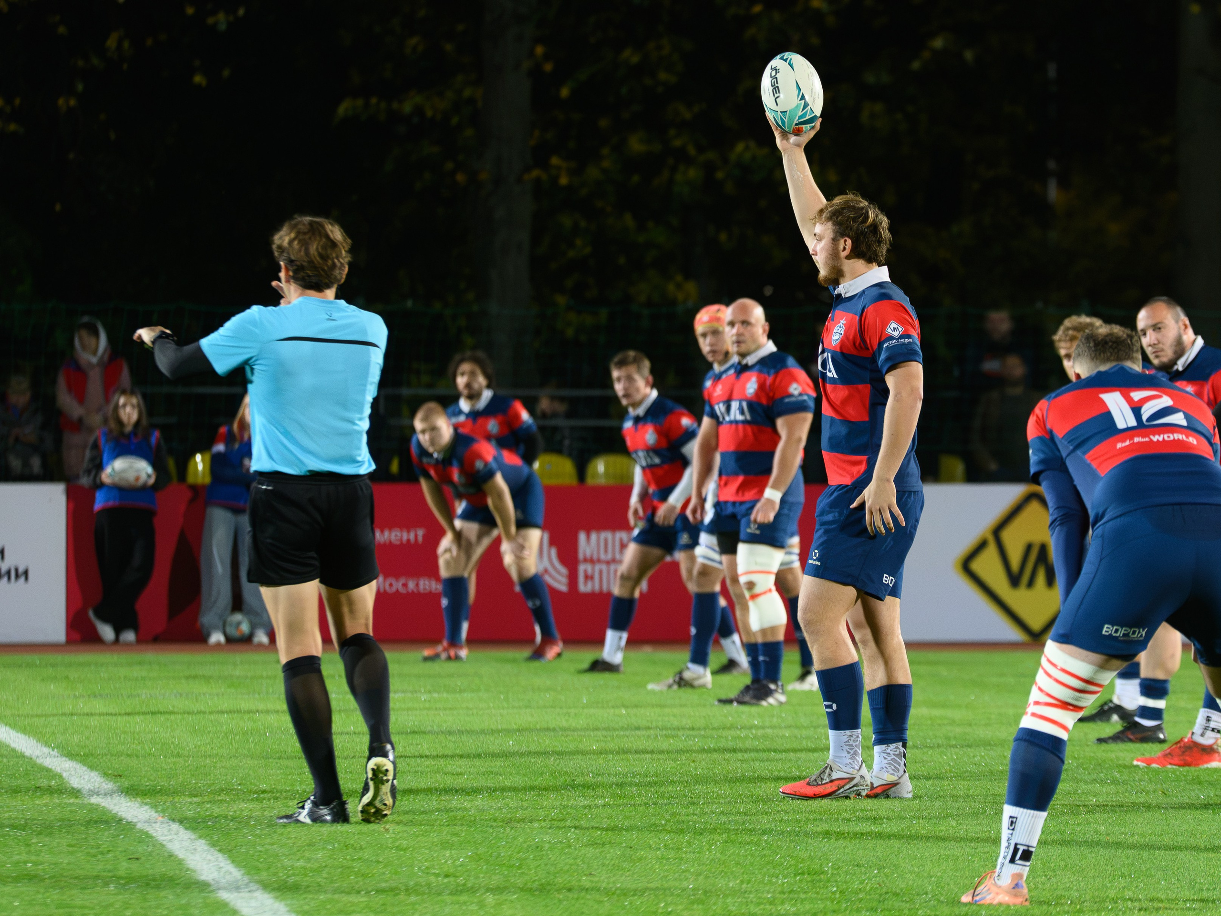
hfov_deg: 5.5
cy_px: 374
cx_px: 876
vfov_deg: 4.1
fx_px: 12701
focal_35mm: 360
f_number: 4.5
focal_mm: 200
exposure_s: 1/1000
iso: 5000
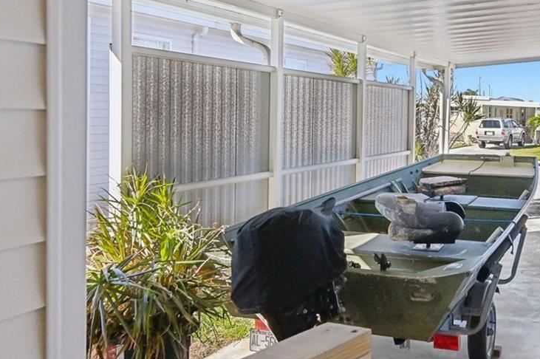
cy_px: 103
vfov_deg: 36.1
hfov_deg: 49.6
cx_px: 439
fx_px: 541
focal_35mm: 36
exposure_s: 1/500
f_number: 8
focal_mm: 16.5
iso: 400
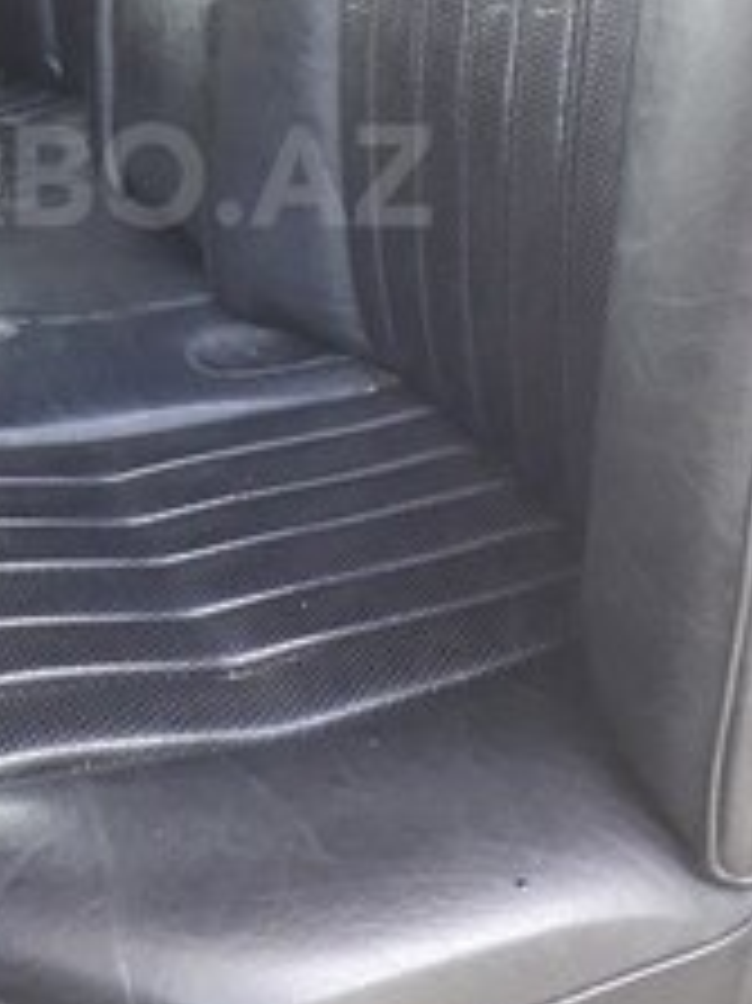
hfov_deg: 23.8
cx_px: 86
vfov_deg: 31.2
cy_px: 176
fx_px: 1740
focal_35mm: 60
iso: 200
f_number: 1.9
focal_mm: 3.6
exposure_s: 1/50
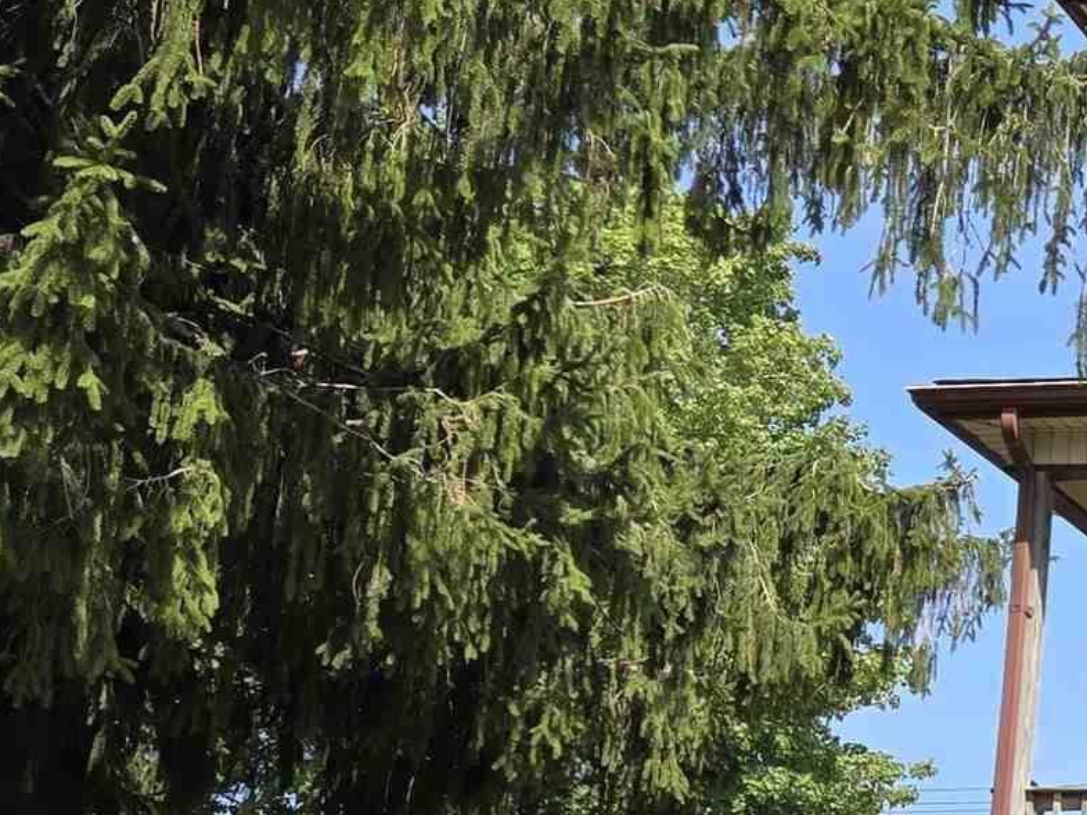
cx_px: 1721
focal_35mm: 90
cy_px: 749
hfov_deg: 18.7
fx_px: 2827
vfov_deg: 16.2
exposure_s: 1/992
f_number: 1.8
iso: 25
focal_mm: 5.4
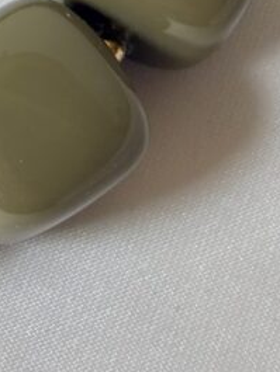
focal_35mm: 201
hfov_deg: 7.2
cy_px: -177
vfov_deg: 9.6
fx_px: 2166
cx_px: -187
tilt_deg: -67.0
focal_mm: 5.96
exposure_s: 1/150
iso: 32
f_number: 1.6
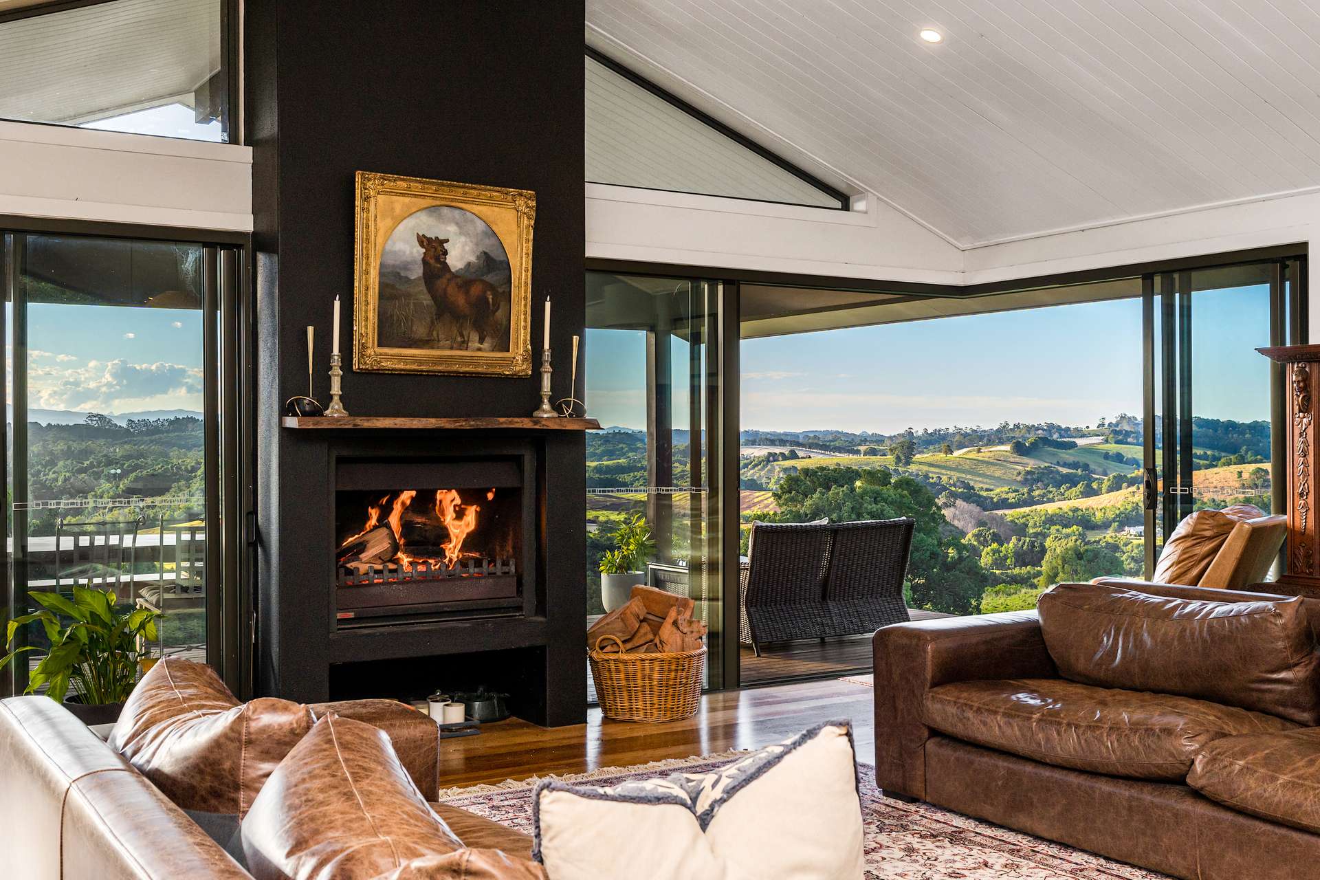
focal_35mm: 37
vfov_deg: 35.9
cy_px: 440
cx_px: 660
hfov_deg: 51.9
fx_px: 1357
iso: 250
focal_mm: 25
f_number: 7.1
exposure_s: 1/160
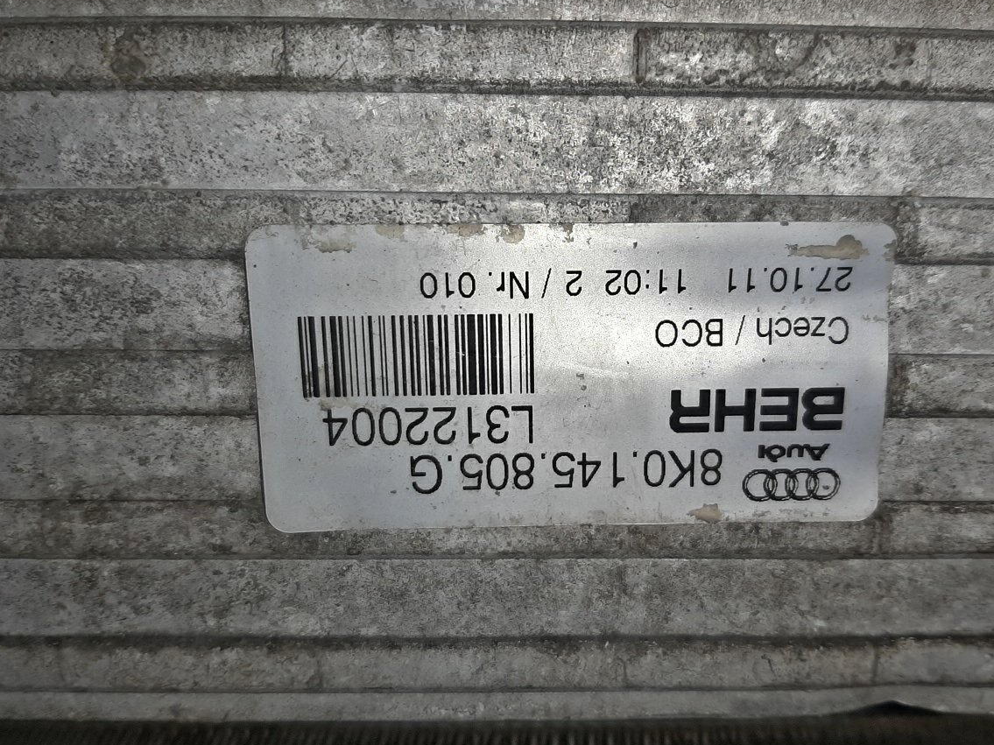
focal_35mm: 33
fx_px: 947
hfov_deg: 55.3
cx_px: 546
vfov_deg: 42.9
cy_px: 390
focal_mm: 3.93
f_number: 1.7
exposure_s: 1/194
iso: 40
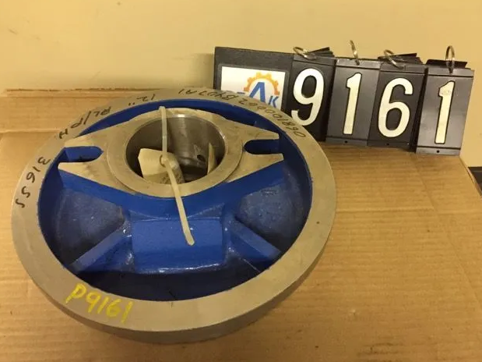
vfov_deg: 46.8
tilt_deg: -45.8
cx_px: 241
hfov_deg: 60.0
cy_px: 177
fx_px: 418
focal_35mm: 30
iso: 320
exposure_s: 1/15
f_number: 2.2
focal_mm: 4.15
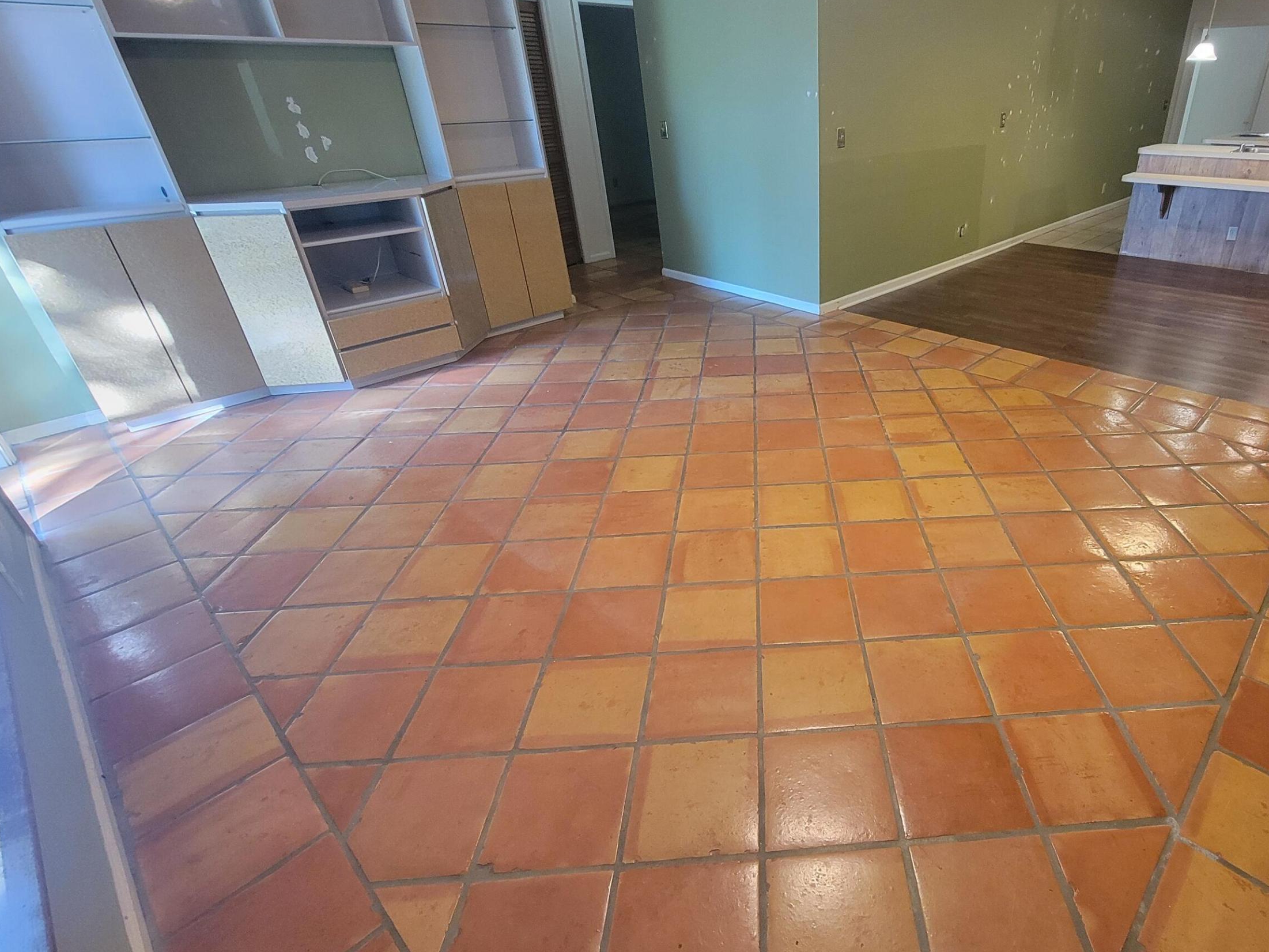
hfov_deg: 88.6
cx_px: 818
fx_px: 623
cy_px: 449
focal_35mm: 17
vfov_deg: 74.7
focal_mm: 2.2
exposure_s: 1/60
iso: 400
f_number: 2.2
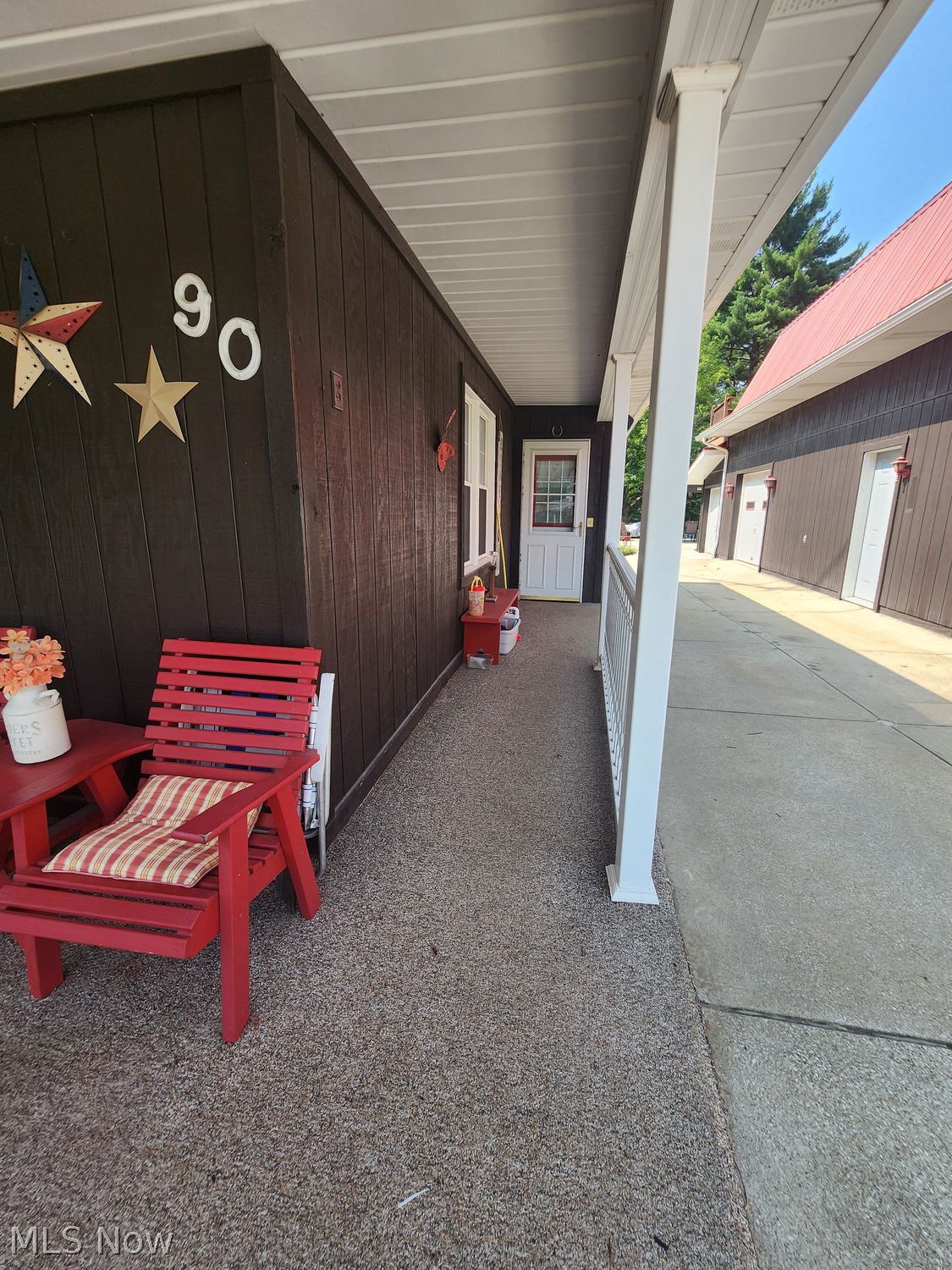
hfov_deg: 89.9
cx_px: 476
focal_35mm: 13
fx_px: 477
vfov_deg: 106.2
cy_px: 635
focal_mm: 2.2
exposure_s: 1/378
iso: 50
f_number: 2.2
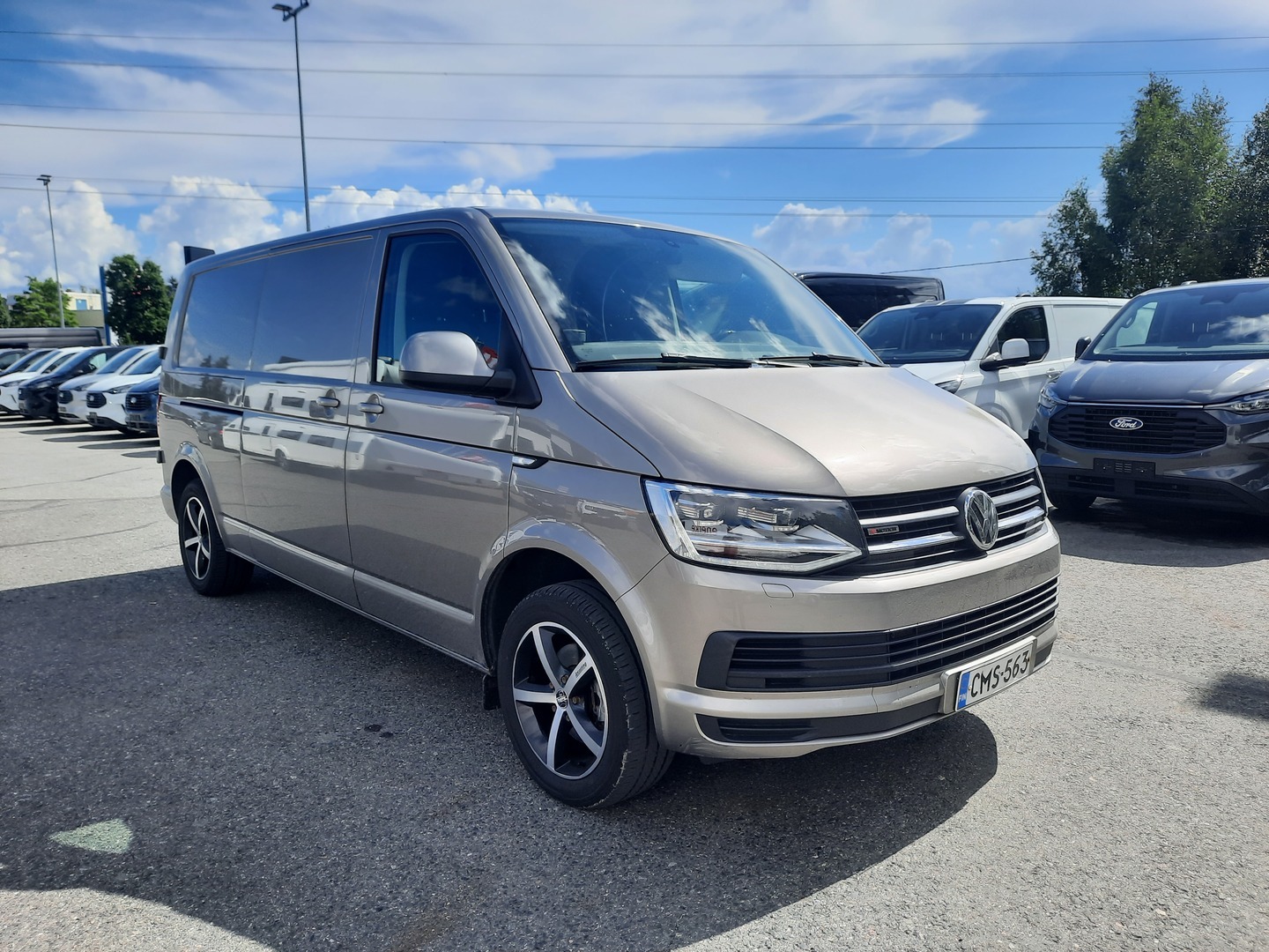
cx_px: 634
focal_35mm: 25
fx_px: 916
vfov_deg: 54.9
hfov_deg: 69.4
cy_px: 476
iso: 32
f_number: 2
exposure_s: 1/1182
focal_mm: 4.6
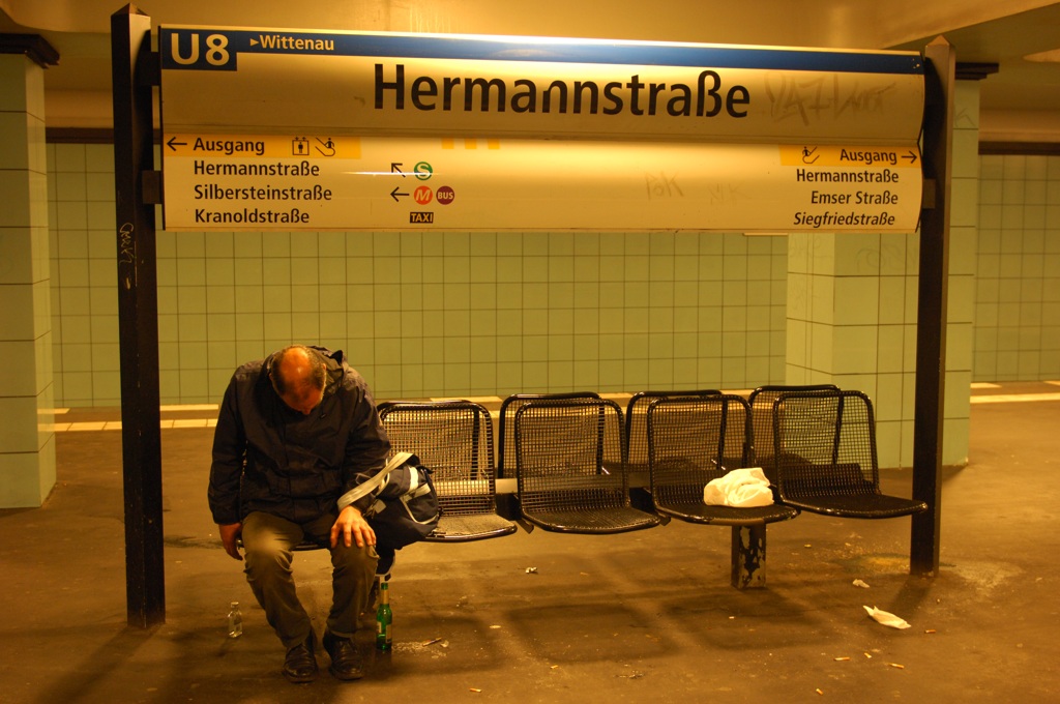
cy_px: 352
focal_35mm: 44
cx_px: 530
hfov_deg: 45.0
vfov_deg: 30.8
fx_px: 1279
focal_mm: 29
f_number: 2.8
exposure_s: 1/20
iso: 500
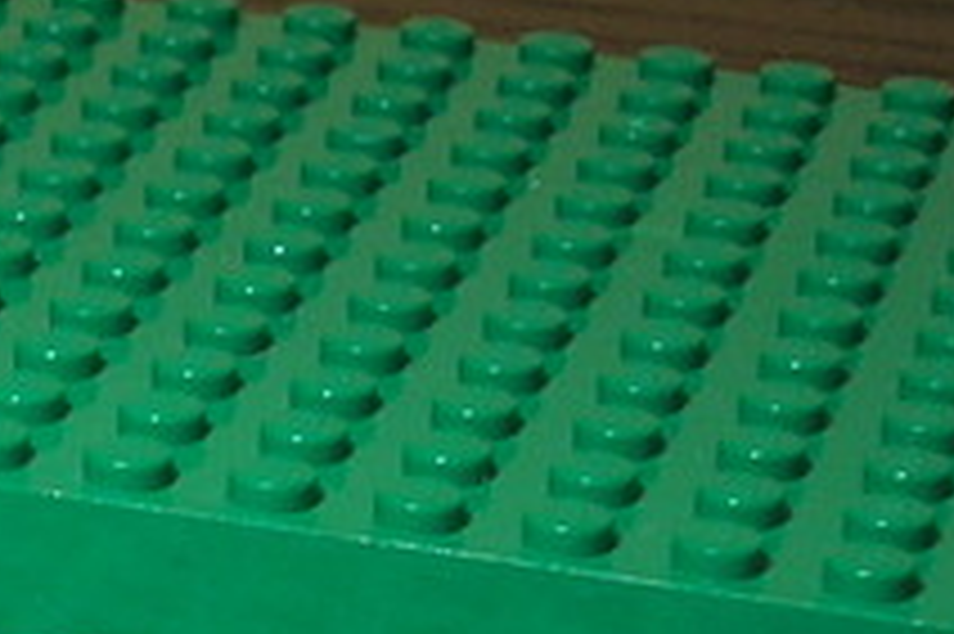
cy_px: 587
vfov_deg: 6.2
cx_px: -855
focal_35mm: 221
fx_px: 5852
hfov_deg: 8.9
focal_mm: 8.4
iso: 50
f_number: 3.3
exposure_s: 1/12.3
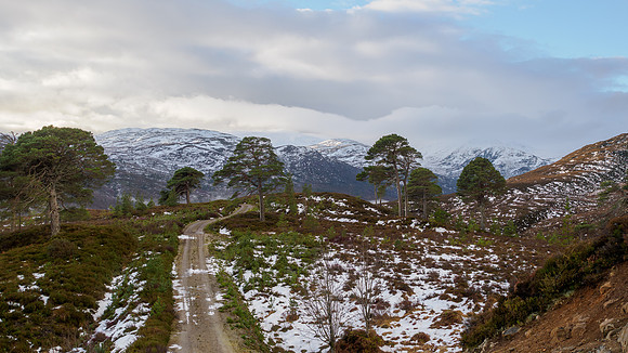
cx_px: 314
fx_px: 617
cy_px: 176
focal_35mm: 37
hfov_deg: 54.0
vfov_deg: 31.9
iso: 320
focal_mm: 17
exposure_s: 1/400
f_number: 5.6
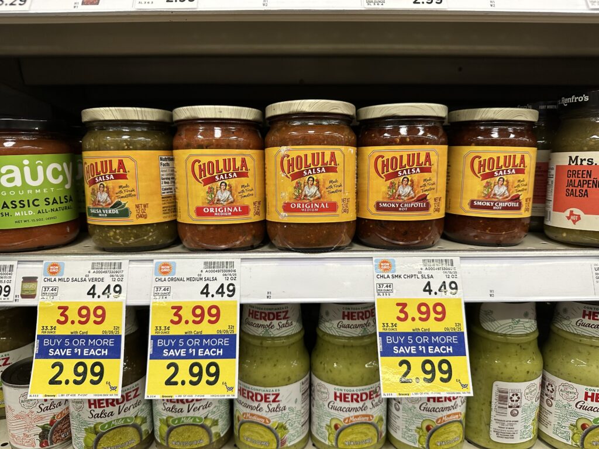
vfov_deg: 56.8
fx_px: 415
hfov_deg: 71.6
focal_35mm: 24
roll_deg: +0.2
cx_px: 300
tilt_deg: -7.7
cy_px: 224
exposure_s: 1/120
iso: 200
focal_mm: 6.86
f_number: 1.78
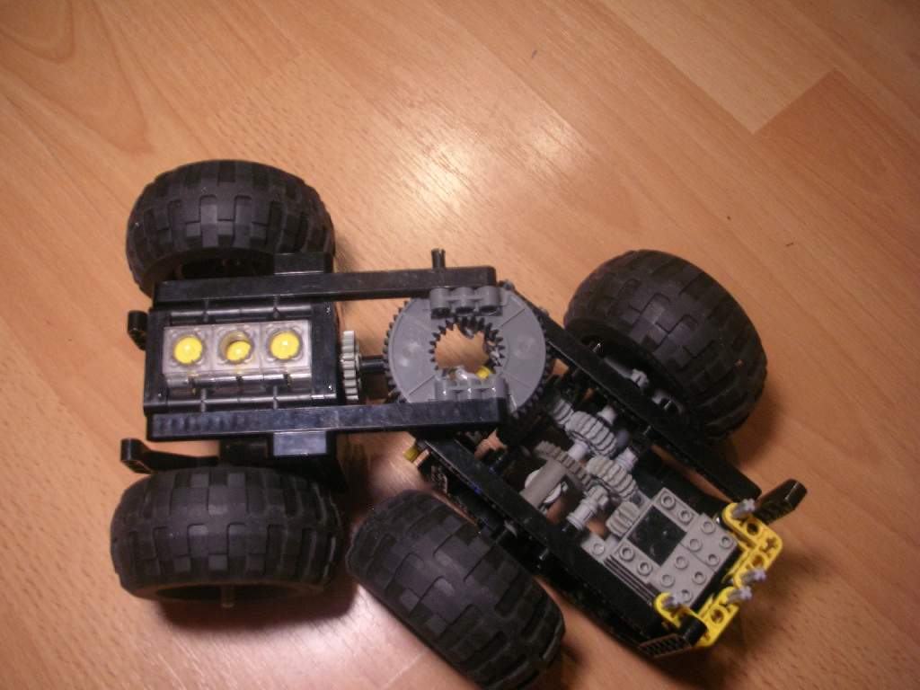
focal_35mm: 35
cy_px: 345
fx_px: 930
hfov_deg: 52.6
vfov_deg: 40.7
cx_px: 460
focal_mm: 5.8
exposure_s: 1/3.9
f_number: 3
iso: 104
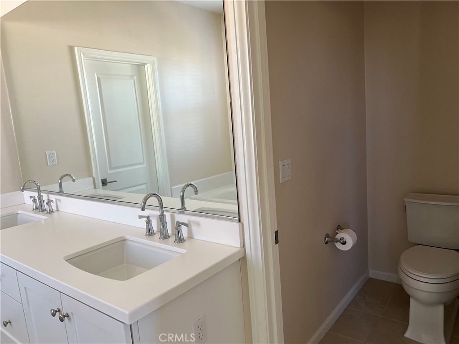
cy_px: 172
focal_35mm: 26
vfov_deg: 53.1
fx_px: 345
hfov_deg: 67.3
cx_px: 230
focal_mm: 5.7
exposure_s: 1/121
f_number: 1.5
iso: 125
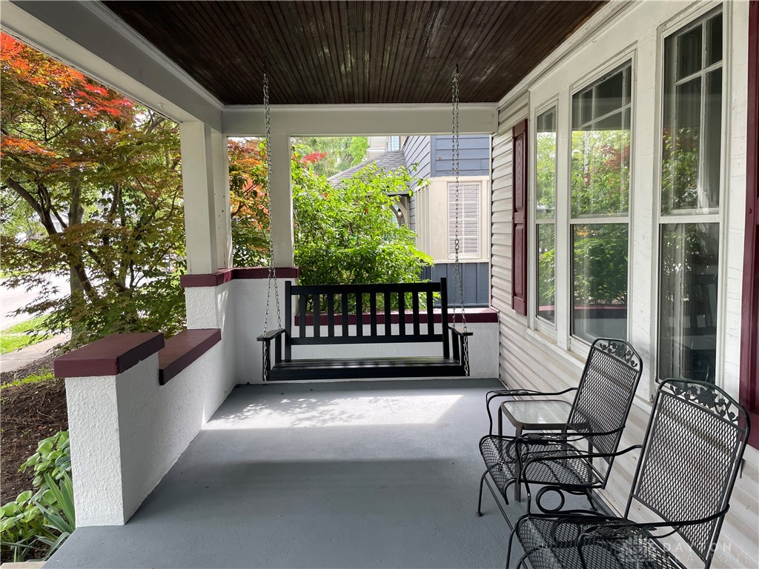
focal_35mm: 26
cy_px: 284
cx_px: 380
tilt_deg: -5.2
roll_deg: +1.8
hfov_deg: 67.3
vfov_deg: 53.1
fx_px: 570
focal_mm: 4.2
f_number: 1.6
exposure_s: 1/161
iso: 32
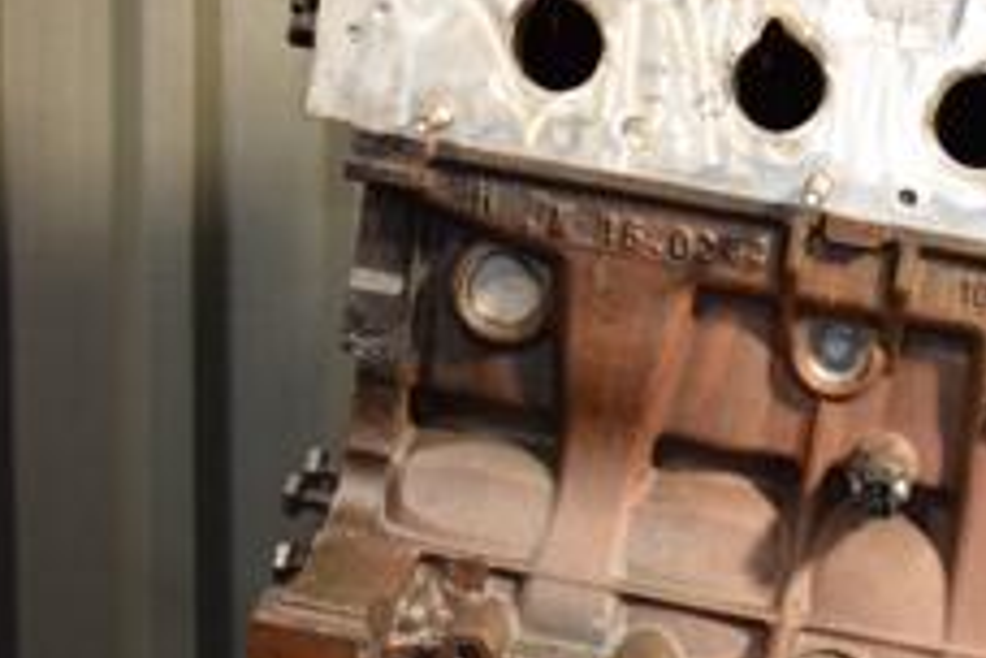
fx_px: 2383
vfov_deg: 15.7
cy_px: 398
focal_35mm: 87
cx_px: 714
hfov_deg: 23.2
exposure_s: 1/60
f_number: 5
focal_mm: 22
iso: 800
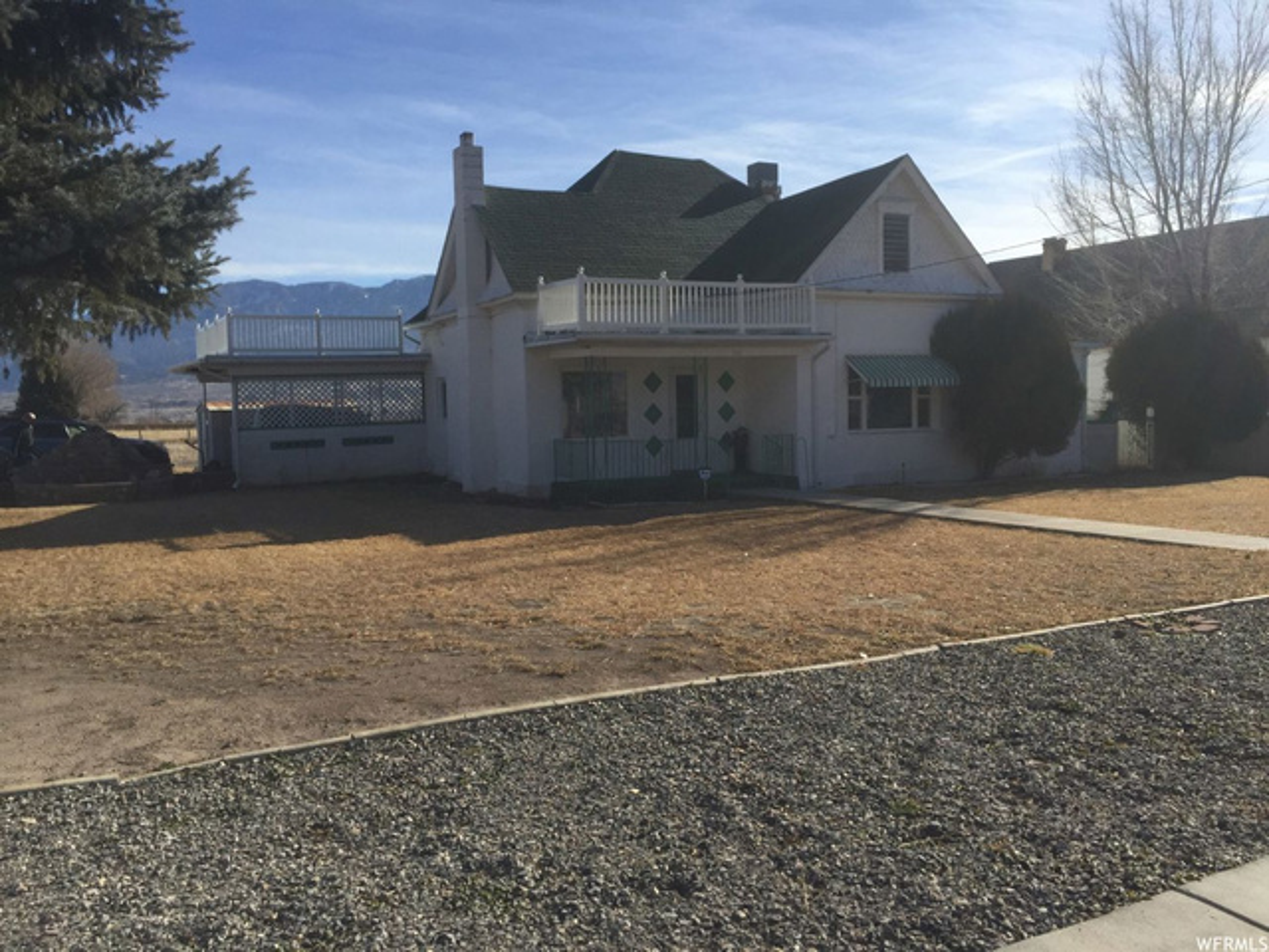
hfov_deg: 61.7
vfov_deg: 48.2
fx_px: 1063
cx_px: 634
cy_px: 476
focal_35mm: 29
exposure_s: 1/3049
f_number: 2.2
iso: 32
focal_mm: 4.15
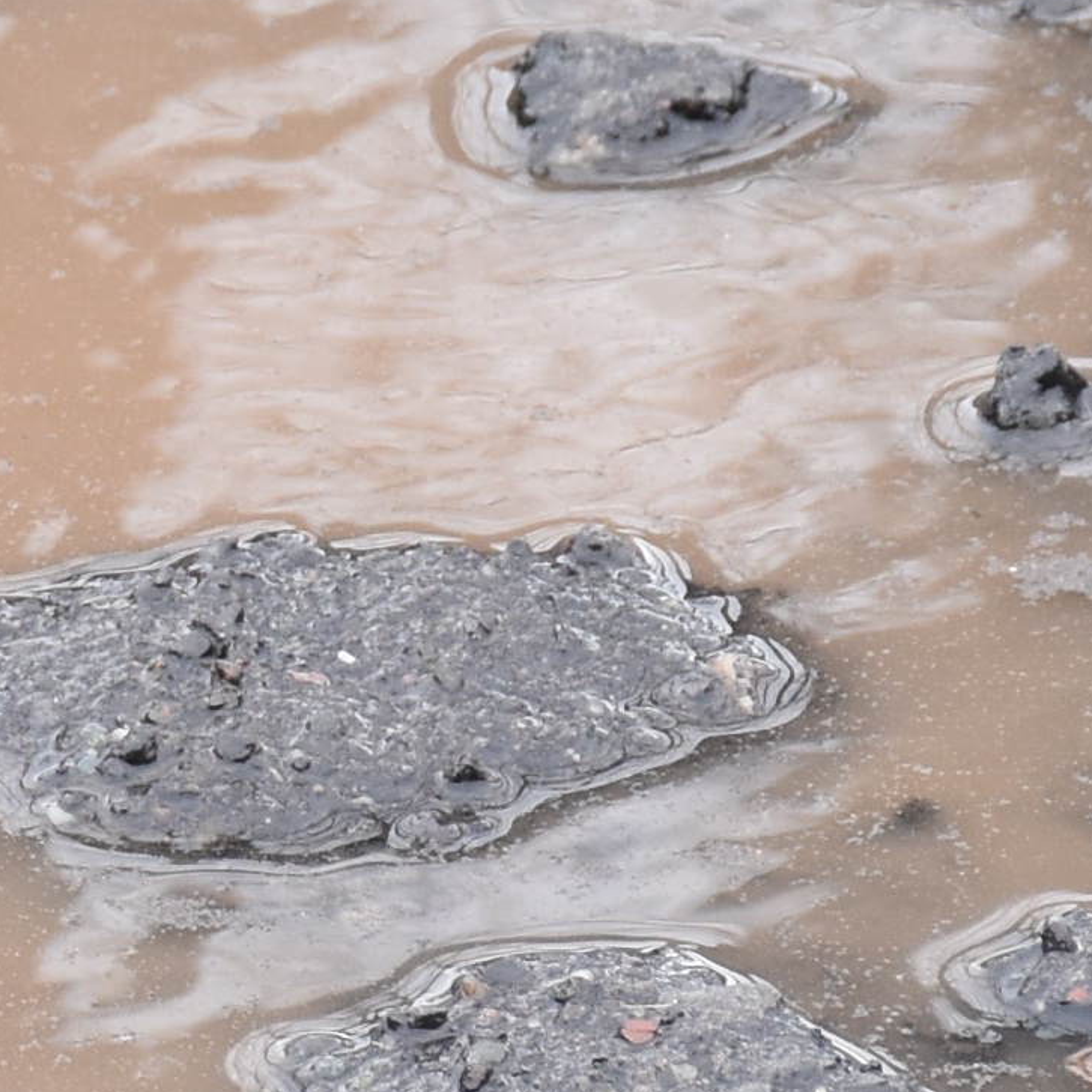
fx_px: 31550
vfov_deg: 2.0
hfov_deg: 2.0
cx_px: -331
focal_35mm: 884
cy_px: 493
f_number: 8
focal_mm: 112
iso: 400
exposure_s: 1/250
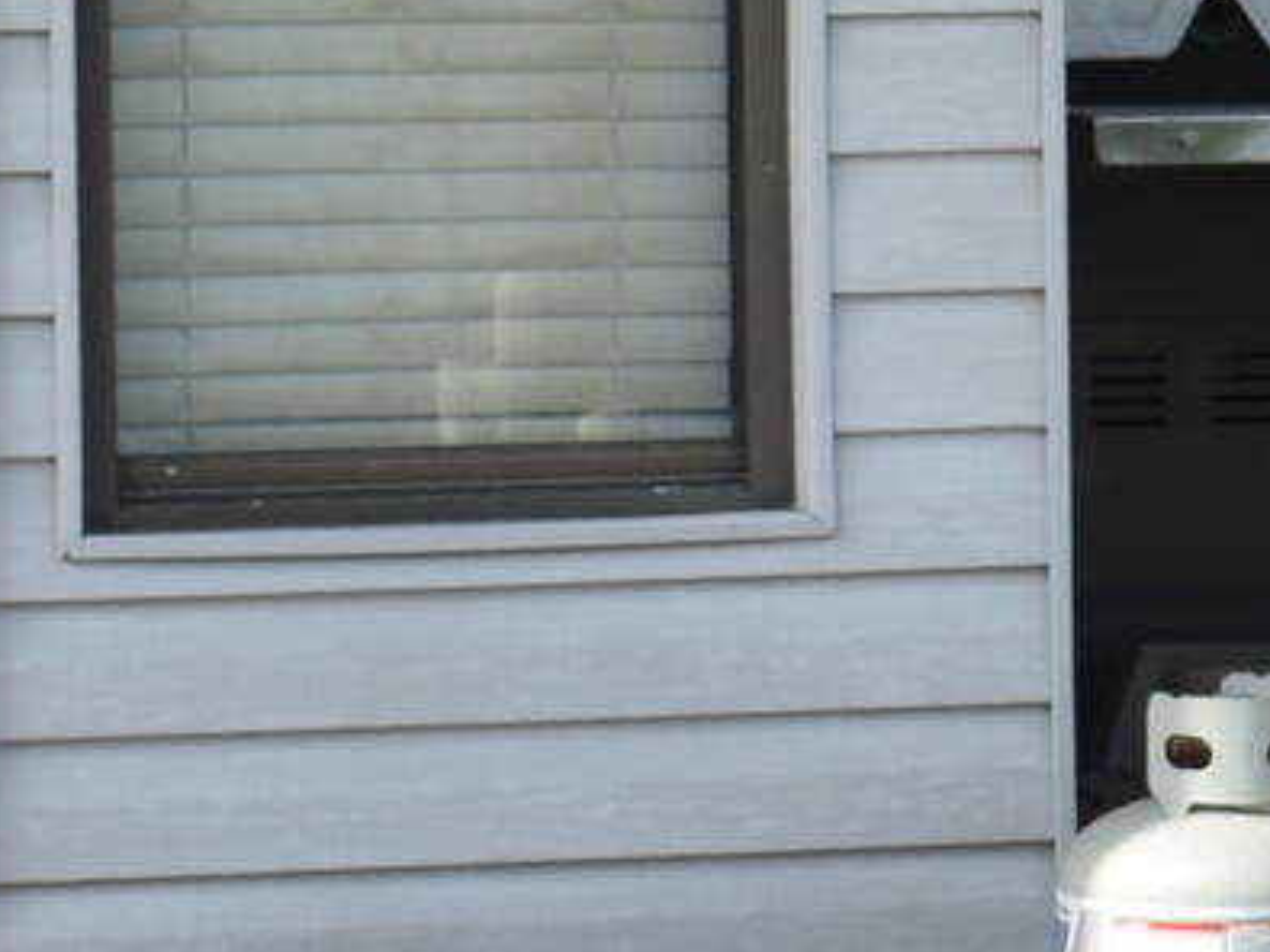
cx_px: 3141
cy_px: 315
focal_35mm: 318
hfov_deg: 6.0
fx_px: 11651
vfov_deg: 4.7
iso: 100
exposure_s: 1/250
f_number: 8
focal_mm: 29
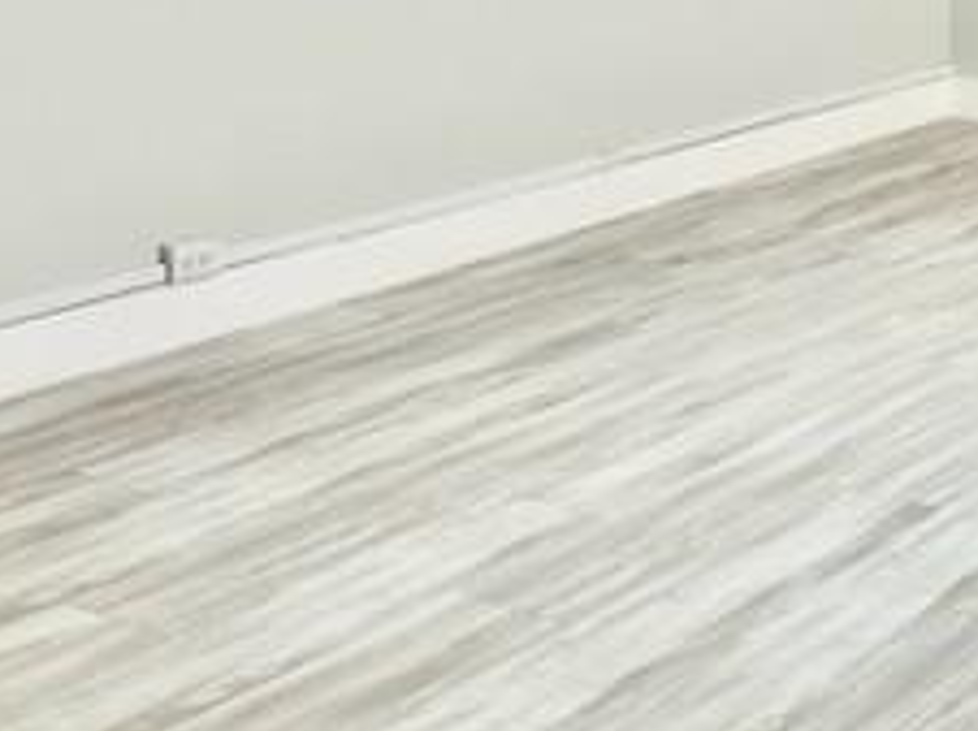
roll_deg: -1.6
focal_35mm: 68
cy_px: -82
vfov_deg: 20.5
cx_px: 1203
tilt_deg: -5.9
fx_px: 1919
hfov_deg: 25.4
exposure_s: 1/60
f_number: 1.78
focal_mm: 6.86
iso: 200
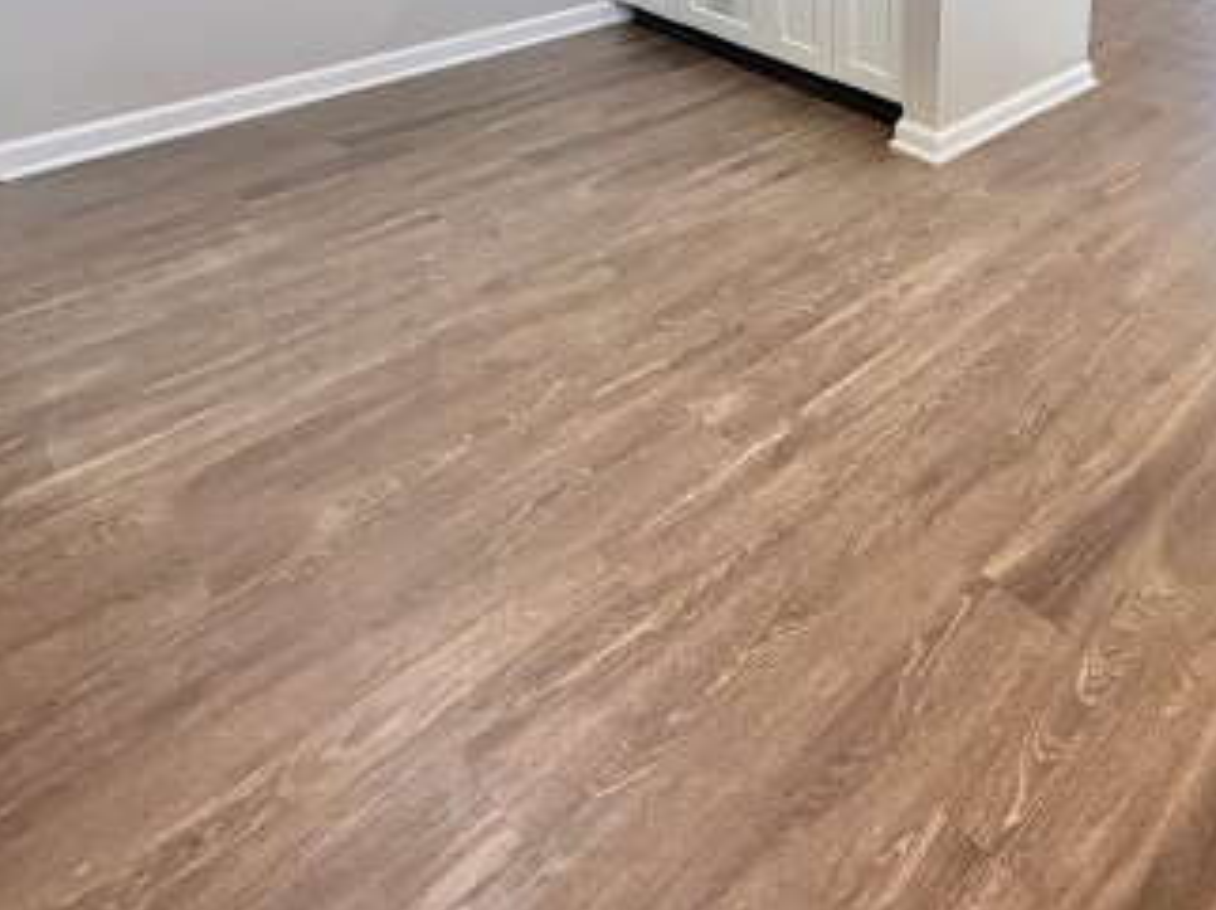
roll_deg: -0.2
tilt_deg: -15.9
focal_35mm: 29
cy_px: -11
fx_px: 1018
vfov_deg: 41.5
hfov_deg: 58.3
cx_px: 920
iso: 200
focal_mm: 2.22
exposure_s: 1/60
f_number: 2.2
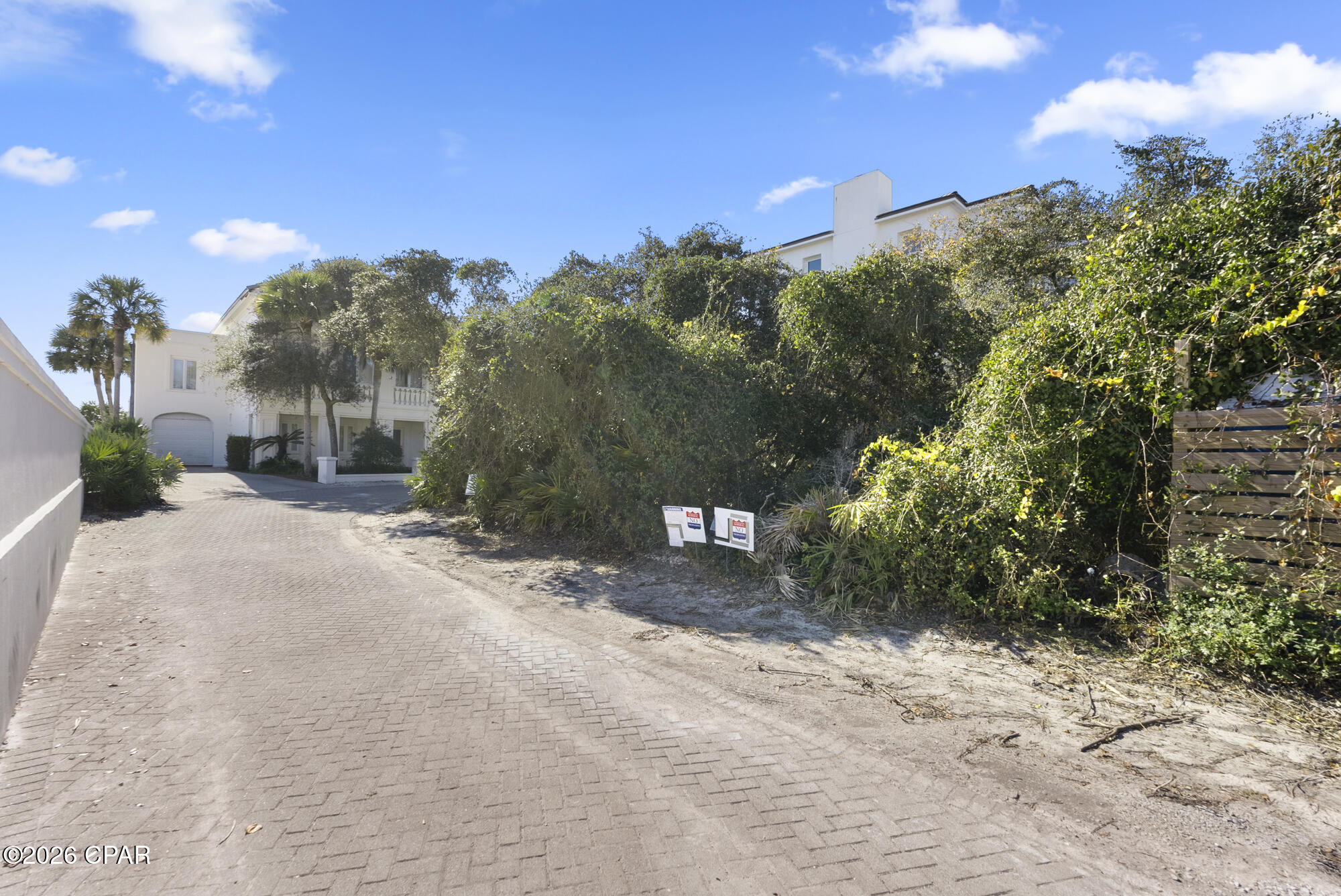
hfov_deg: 96.7
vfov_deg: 73.8
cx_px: 670
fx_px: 596
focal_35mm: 16
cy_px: 448
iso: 320
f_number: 8
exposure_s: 1/320
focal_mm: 16
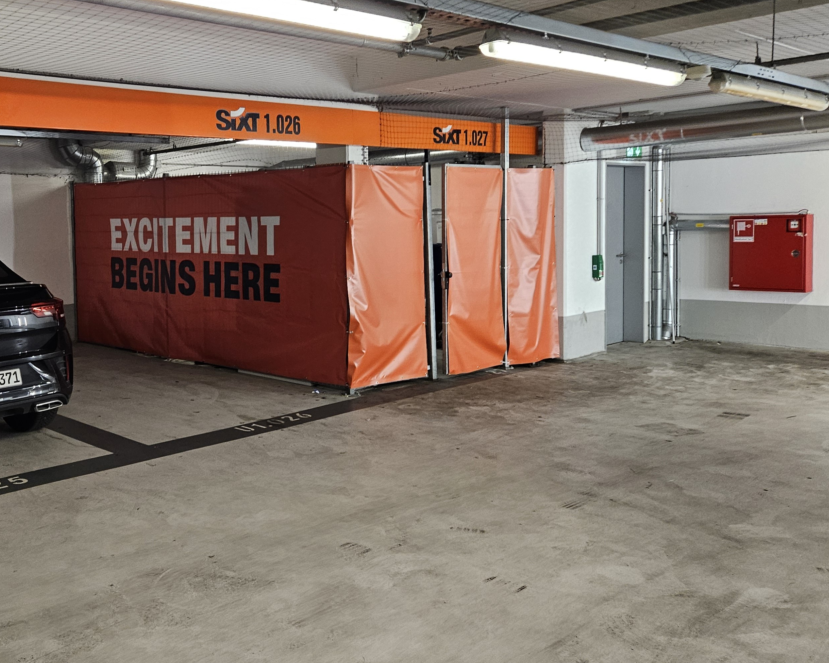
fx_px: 883
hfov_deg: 48.8
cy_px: 257
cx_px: 236
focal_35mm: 36
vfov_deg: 40.9
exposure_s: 1/101
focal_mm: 5.4
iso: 320
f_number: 1.8
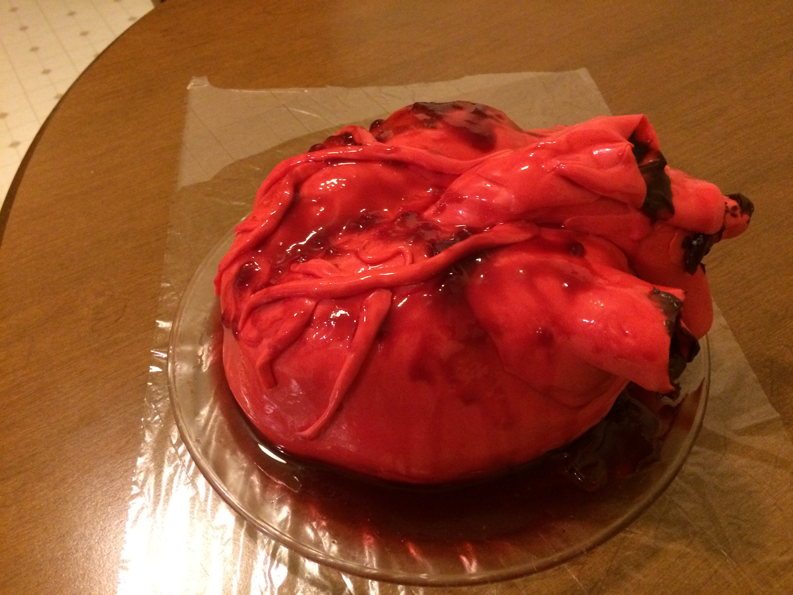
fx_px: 664
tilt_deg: -49.7
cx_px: 396
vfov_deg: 48.2
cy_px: 298
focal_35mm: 29
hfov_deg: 61.7
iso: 400
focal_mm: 4.15
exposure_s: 1/15
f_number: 2.2
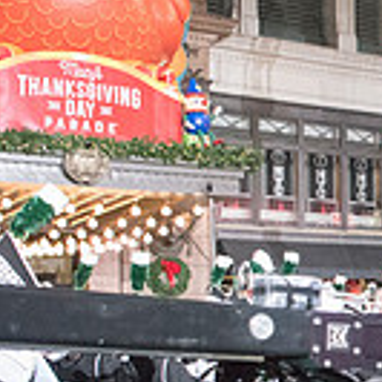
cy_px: 294
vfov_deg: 19.3
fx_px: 1111
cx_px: 661
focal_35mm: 89
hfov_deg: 16.7
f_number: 2.8
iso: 8000
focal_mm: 24
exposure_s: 1/1250
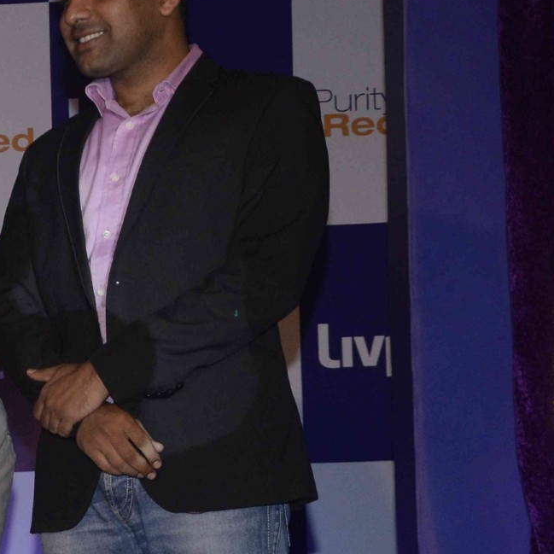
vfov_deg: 9.4
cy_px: 504
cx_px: -408
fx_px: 3368
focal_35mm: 186
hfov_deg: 9.0
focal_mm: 42
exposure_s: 1/200
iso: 800
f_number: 6.3
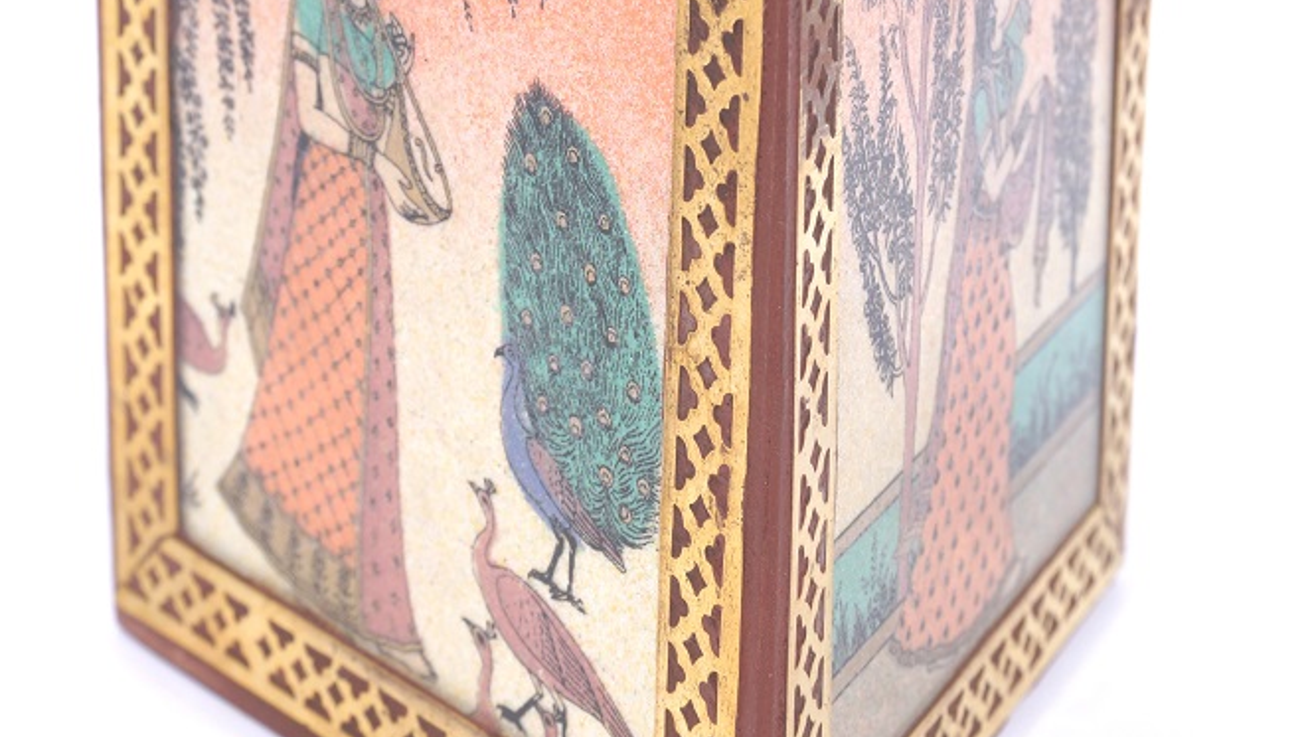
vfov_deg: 8.5
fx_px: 4938
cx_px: 613
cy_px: 160
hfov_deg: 15.1
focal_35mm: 142
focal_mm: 75
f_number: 16
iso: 200
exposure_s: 1/125
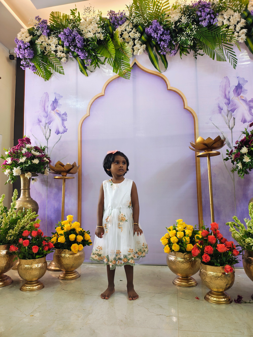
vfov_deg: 69.4
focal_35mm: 25
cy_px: 168
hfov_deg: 54.9
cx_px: 126
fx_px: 244
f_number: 1.4
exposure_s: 1/50
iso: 819
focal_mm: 5.89
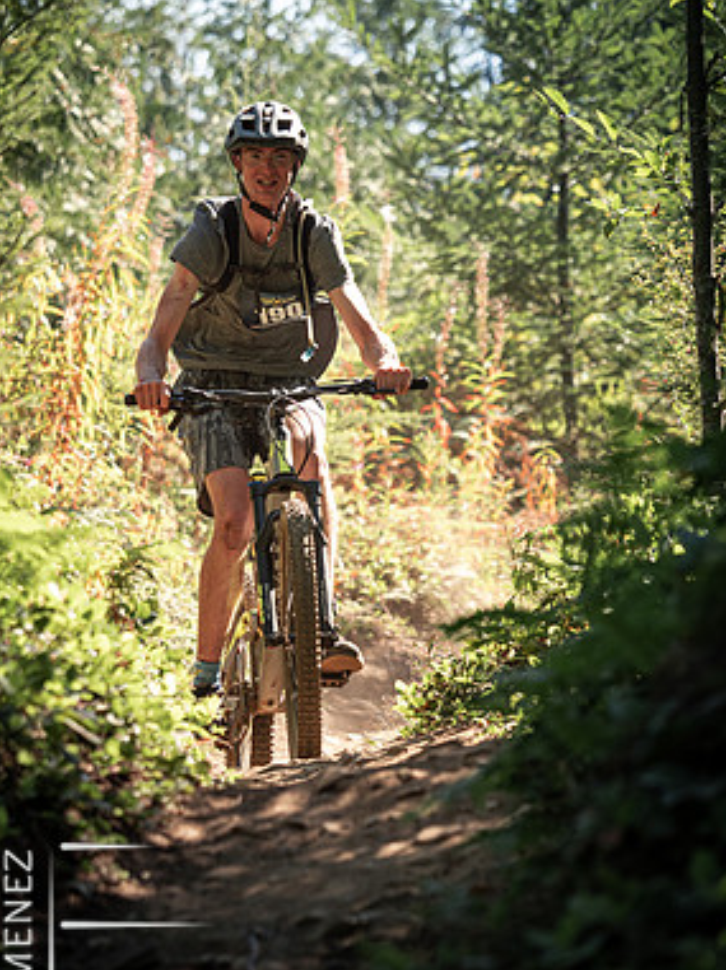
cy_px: 545
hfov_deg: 5.7
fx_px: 7283
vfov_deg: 7.6
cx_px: 350
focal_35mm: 260
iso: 250
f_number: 2.8
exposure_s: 1/800
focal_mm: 110
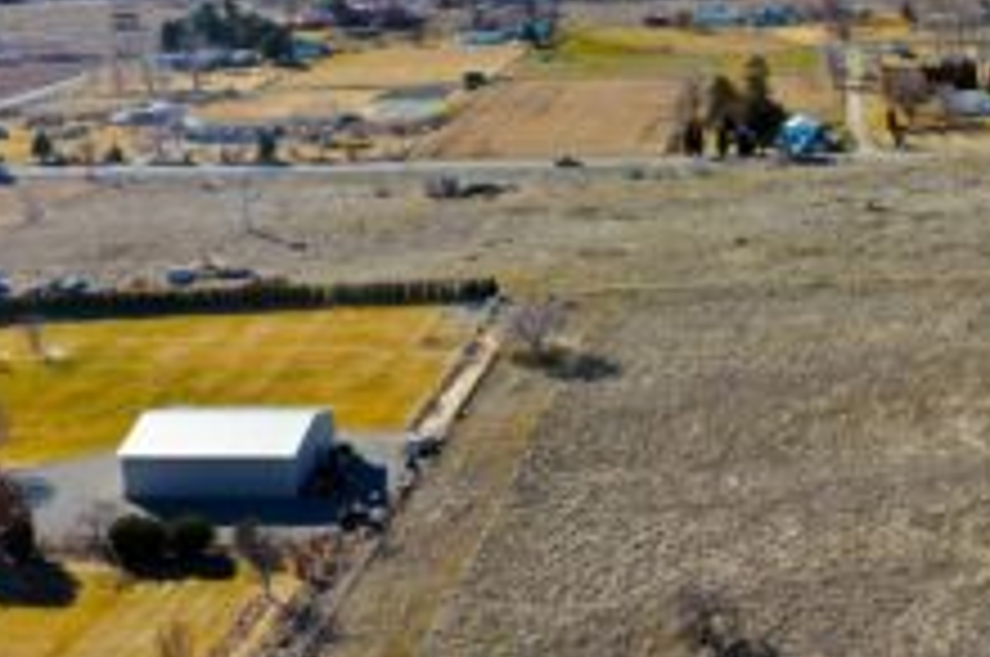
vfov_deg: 25.7
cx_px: 801
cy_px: 79
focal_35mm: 51
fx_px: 1400
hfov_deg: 37.5
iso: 100
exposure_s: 1/320
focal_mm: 10.26
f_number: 5.6
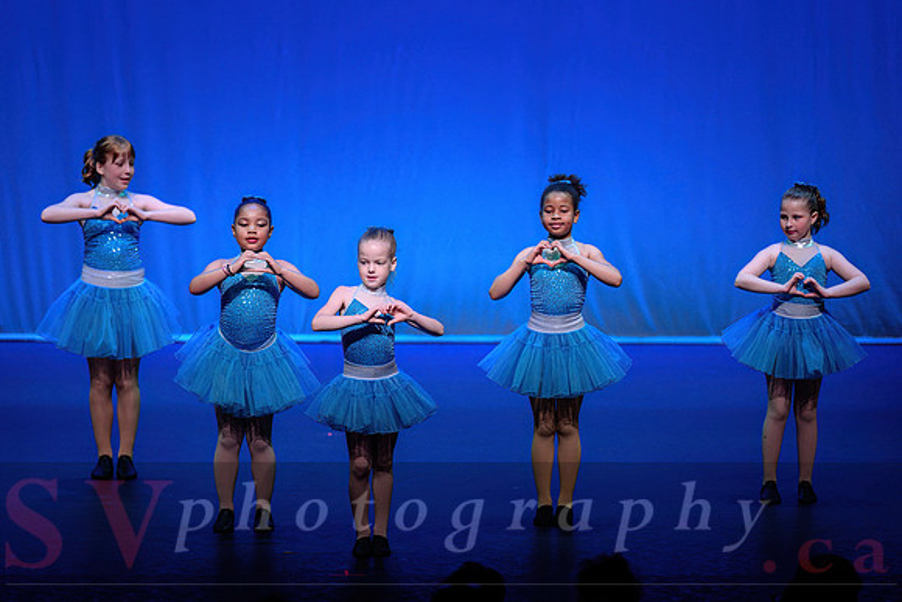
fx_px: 3759
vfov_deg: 9.2
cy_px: 301
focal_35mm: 150
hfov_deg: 13.7
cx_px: 451
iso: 1600
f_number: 2.8
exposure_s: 1/400
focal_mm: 150
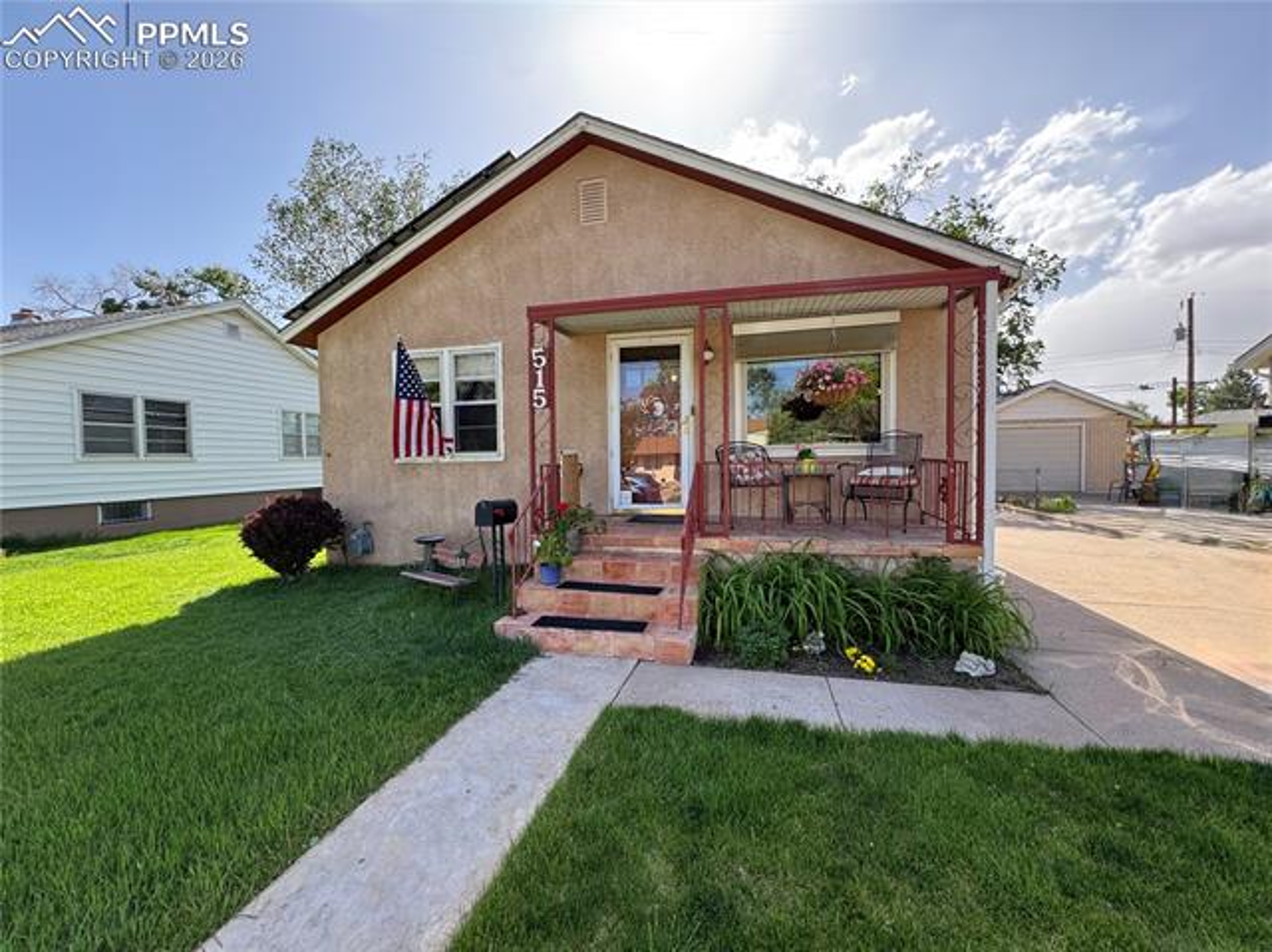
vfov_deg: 85.6
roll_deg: +0.6
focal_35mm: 14
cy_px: 476
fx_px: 514
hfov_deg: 102.1
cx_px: 636
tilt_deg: -2.0
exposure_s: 1/294
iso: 40
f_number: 2.2
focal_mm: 2.22
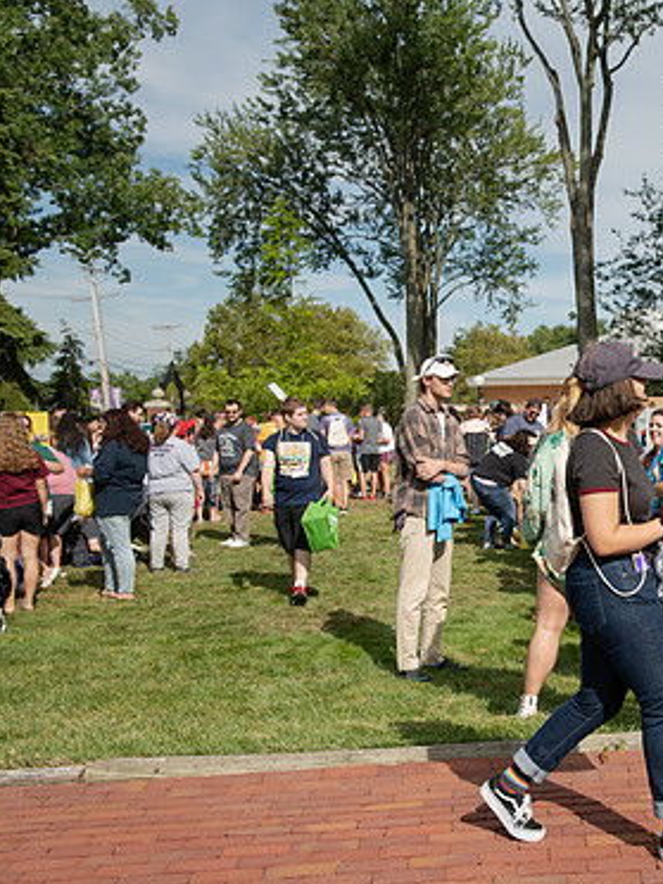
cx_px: 608
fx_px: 1302
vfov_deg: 37.5
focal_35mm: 51
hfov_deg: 27.4
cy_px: 438
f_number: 5.6
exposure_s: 1/500
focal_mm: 34
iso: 125
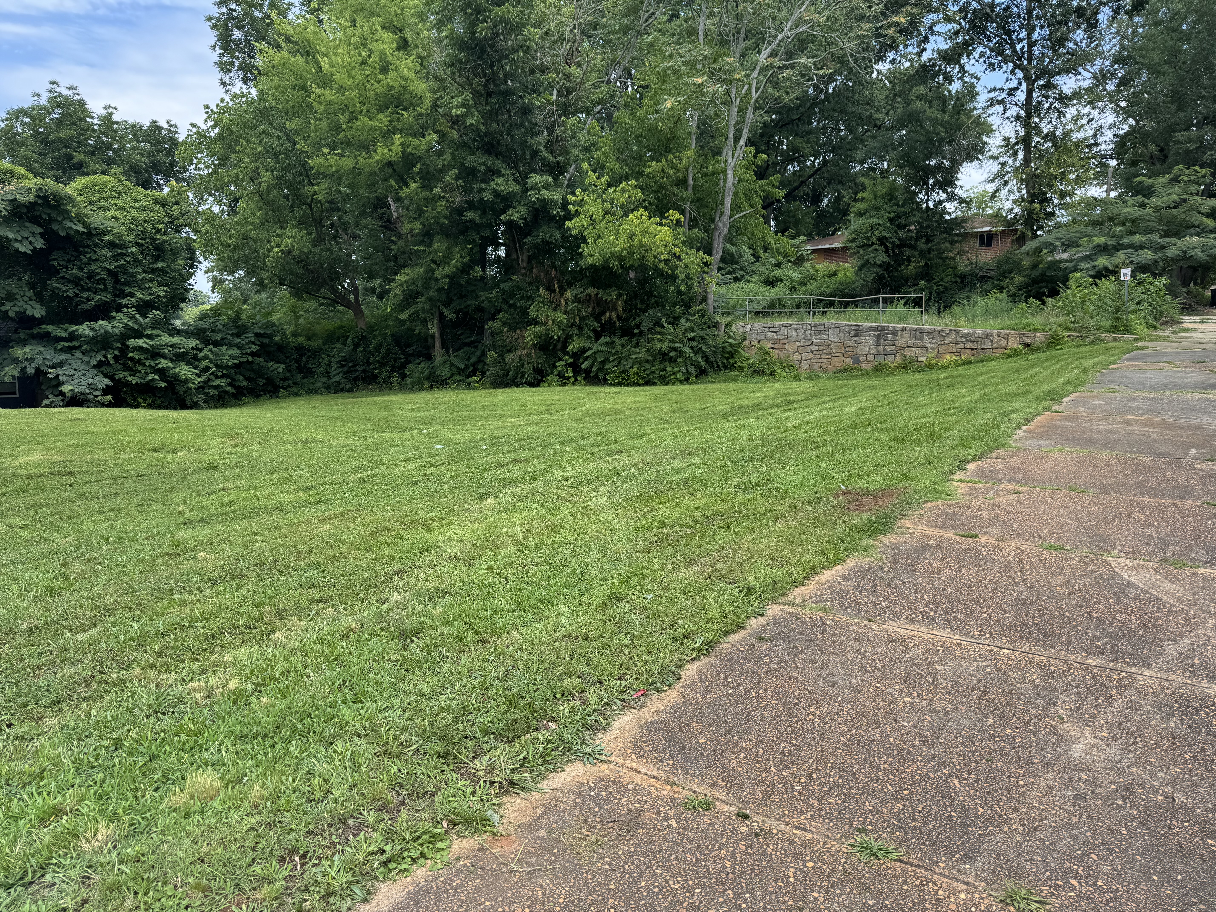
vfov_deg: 56.8
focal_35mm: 24
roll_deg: -0.2
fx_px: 843
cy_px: 456
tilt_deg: -8.2
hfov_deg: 71.6
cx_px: 608
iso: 80
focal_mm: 6.76
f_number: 1.78
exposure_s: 1/1238
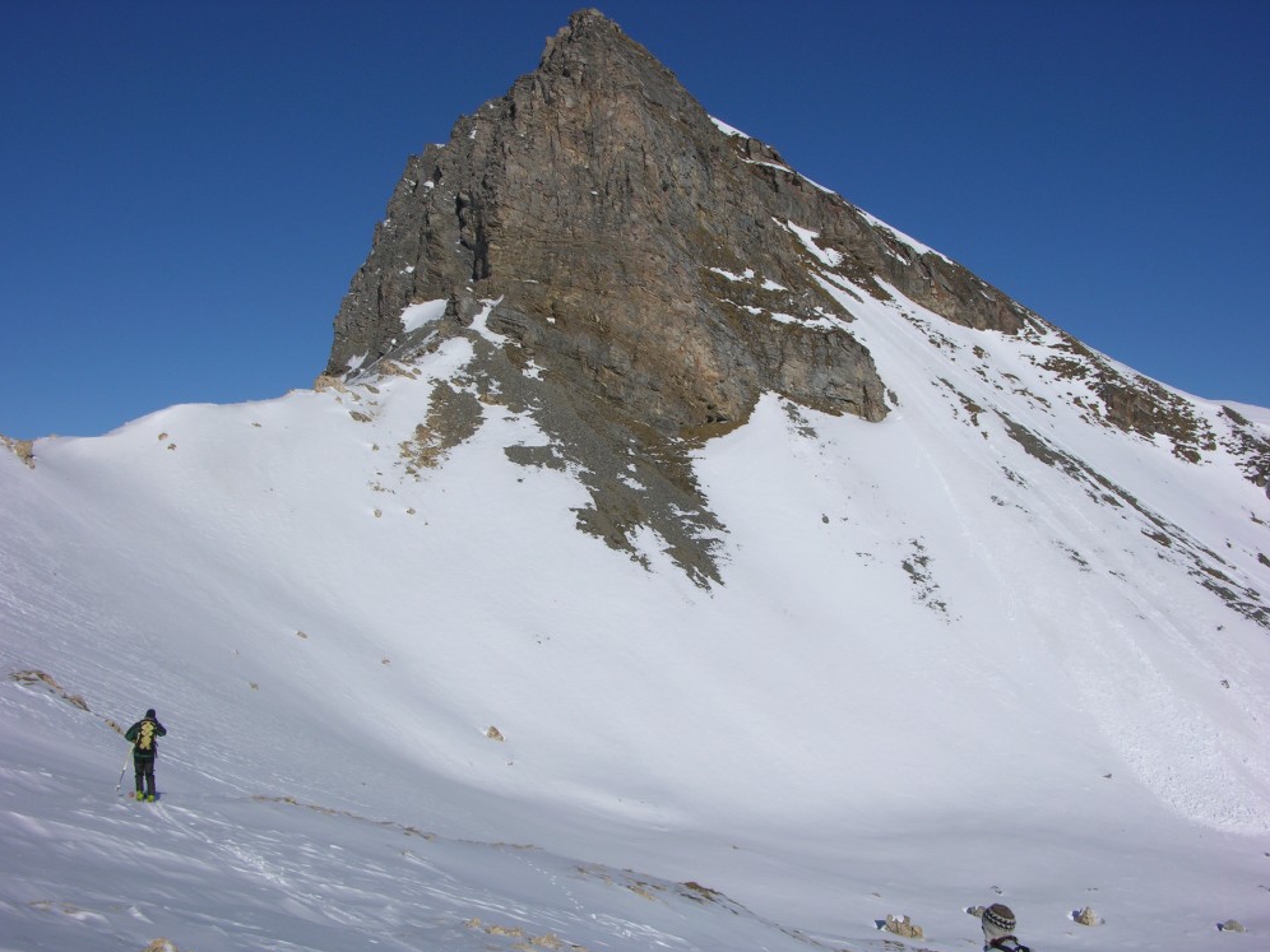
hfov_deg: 51.4
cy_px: 488
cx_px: 627
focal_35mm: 36
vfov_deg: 39.7
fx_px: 1321
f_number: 8
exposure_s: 1/468
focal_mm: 8.9
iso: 50
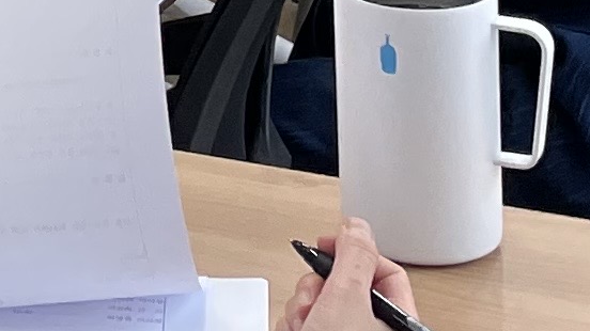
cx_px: -616
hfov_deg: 9.7
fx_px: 3237
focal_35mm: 207
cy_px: -703
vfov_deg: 5.5
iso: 50
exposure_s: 1/120
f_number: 1.6
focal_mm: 4.2
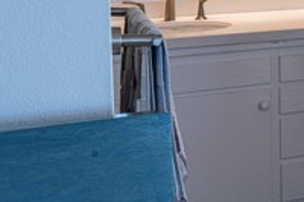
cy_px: -30
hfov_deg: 22.6
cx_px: 400
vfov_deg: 16.4
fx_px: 675
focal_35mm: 80
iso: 100
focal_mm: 25
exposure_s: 1/40
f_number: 11
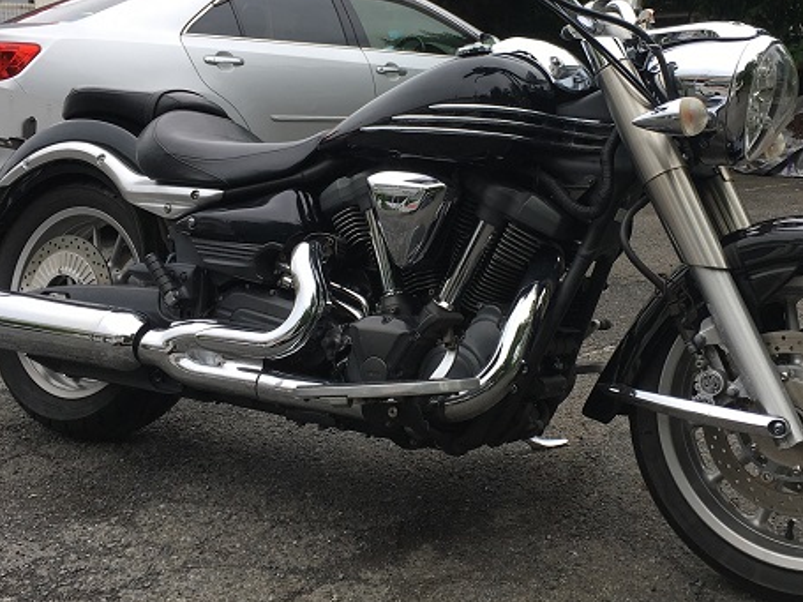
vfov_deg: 32.0
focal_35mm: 45
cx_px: 475
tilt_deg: -8.8
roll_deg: +0.9
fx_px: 1044
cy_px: 213
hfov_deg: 41.9
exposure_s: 1/503
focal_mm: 4.15
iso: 25
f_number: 2.2
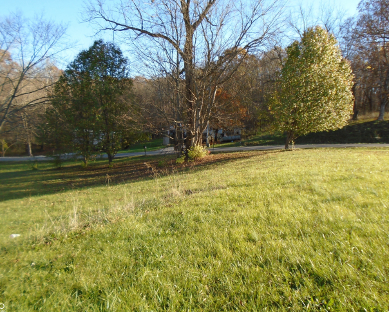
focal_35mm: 28
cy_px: 155
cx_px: 201
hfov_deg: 62.2
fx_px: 323
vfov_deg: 51.6
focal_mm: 4.6
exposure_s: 1/320
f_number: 3.2
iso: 100
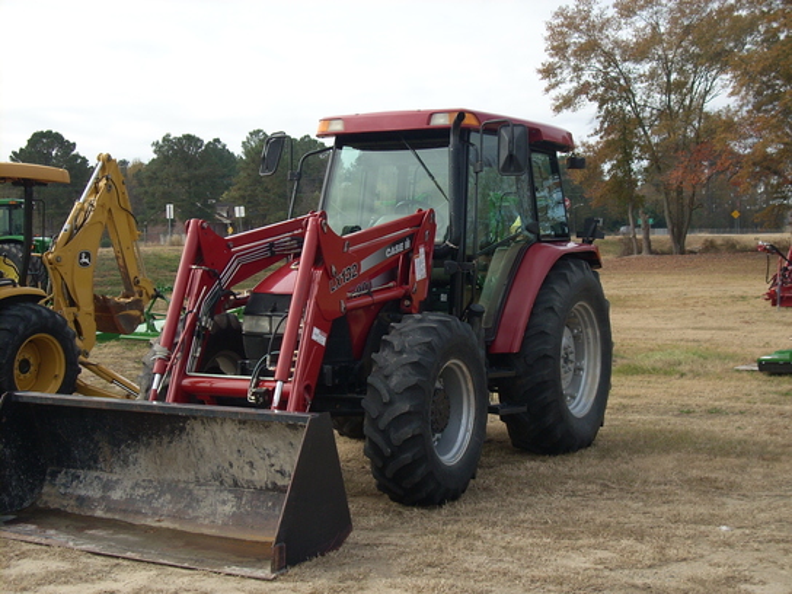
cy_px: 297
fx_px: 1235
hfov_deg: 35.5
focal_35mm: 54
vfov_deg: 27.0
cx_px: 396
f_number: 3.4
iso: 64
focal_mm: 9
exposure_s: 1/354
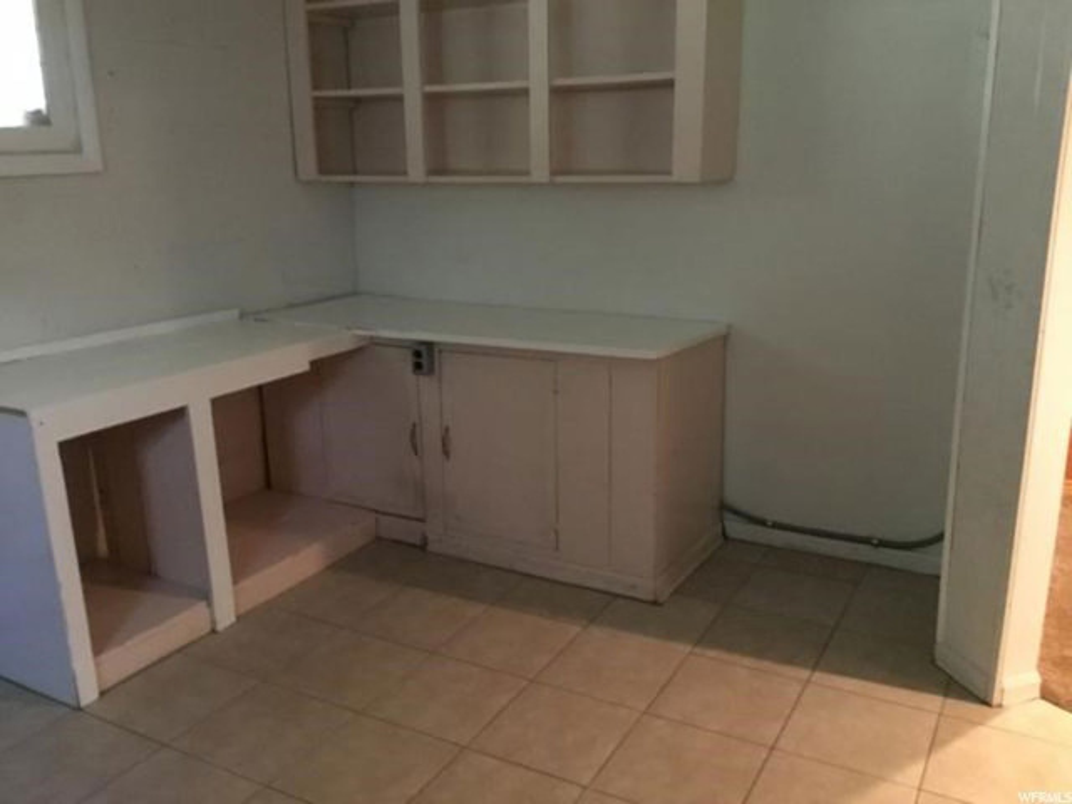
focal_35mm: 31
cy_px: 402
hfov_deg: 58.4
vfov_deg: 45.4
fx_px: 960
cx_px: 536
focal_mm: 3.3
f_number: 2.4
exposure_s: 1/15
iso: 800
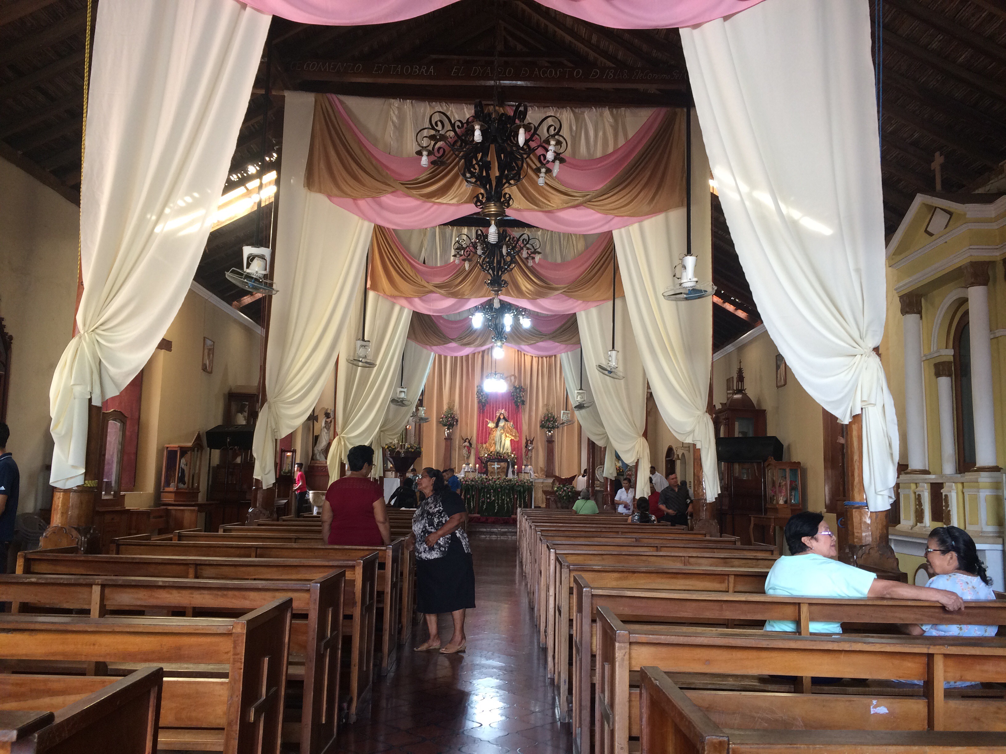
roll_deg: -1.6
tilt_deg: +4.7
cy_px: 377
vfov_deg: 48.2
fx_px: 843
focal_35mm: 29
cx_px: 503
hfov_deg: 61.7
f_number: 2.2
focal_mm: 4.15
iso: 64
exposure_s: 1/30
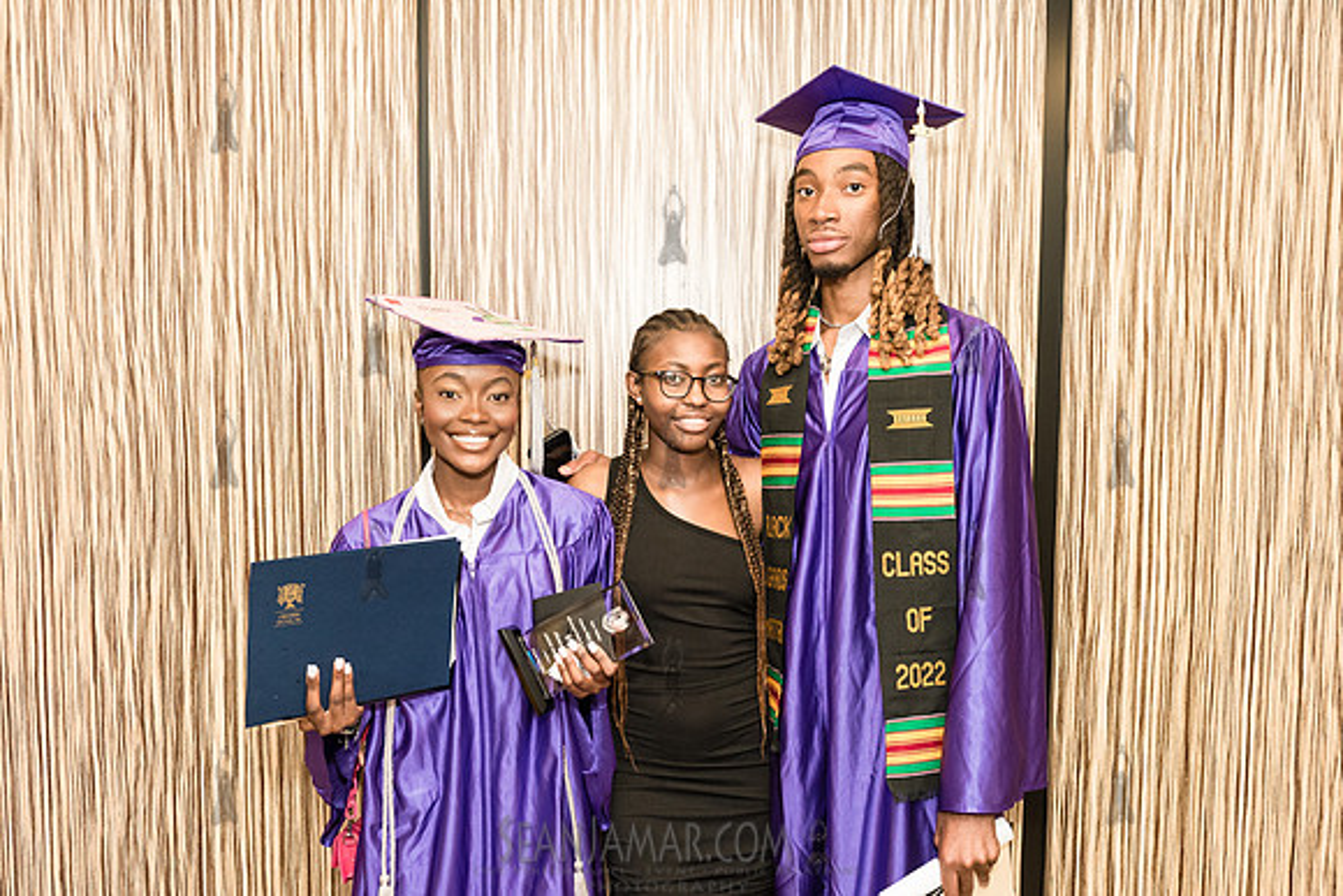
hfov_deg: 62.9
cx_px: 660
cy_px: 464
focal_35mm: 29
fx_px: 1097
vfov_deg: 44.4
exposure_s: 1/200
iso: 2000
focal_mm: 26
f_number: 5
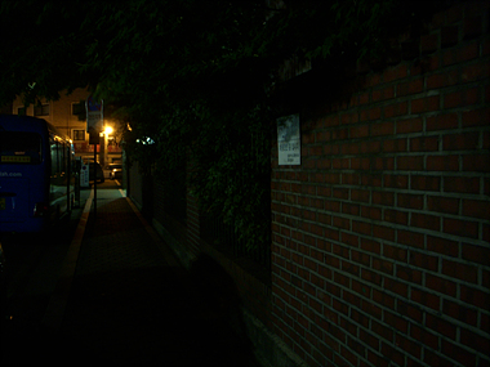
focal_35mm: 38
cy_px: 184
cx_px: 245
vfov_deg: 37.7
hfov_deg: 49.0
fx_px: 538
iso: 100
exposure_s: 1
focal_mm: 6.3
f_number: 3.3
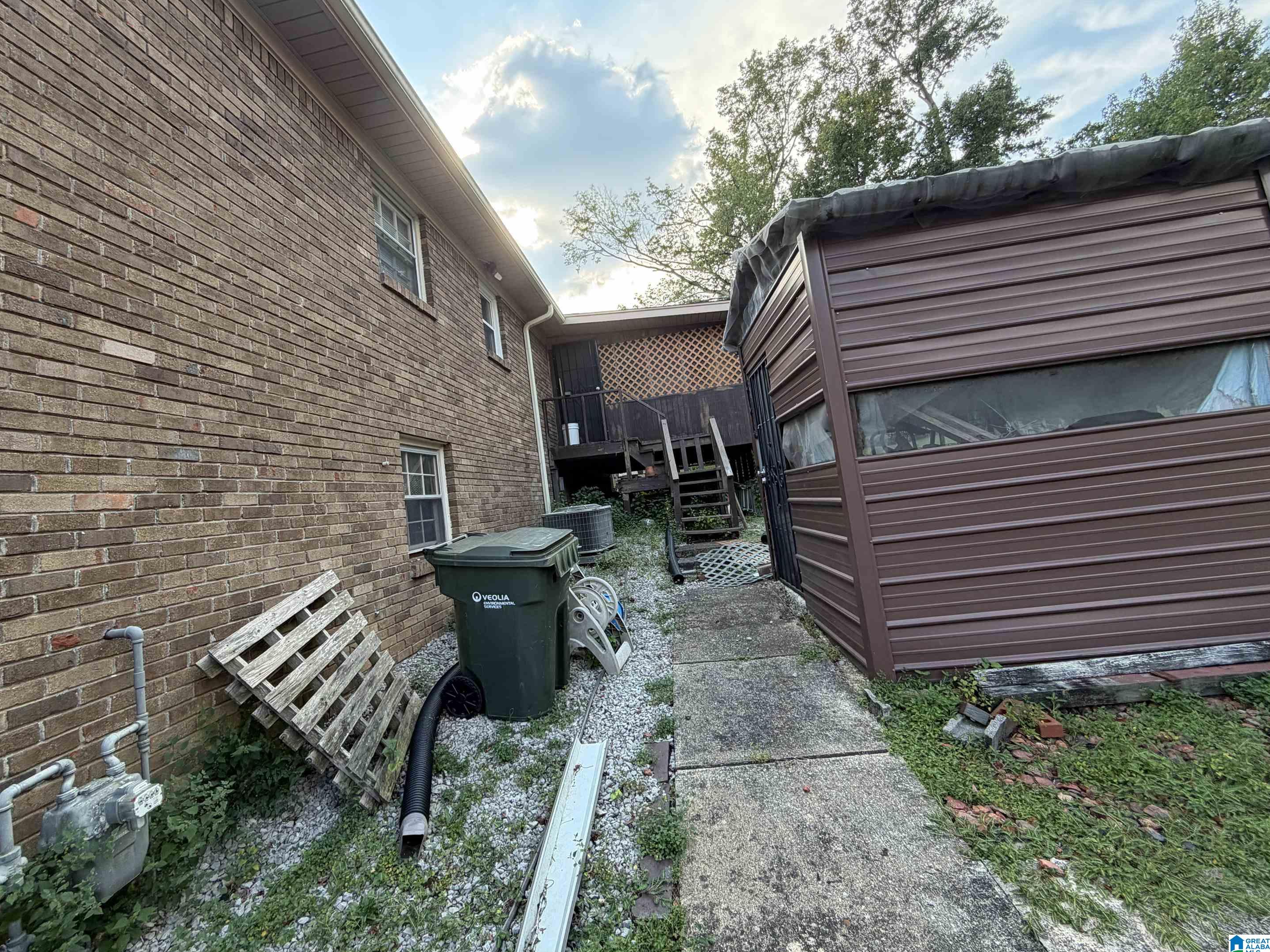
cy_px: 445
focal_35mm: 15
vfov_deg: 81.6
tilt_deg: +6.0
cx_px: 602
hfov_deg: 98.1
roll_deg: +7.8
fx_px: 550
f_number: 2.2
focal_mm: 2.22
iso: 50
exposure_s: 1/150
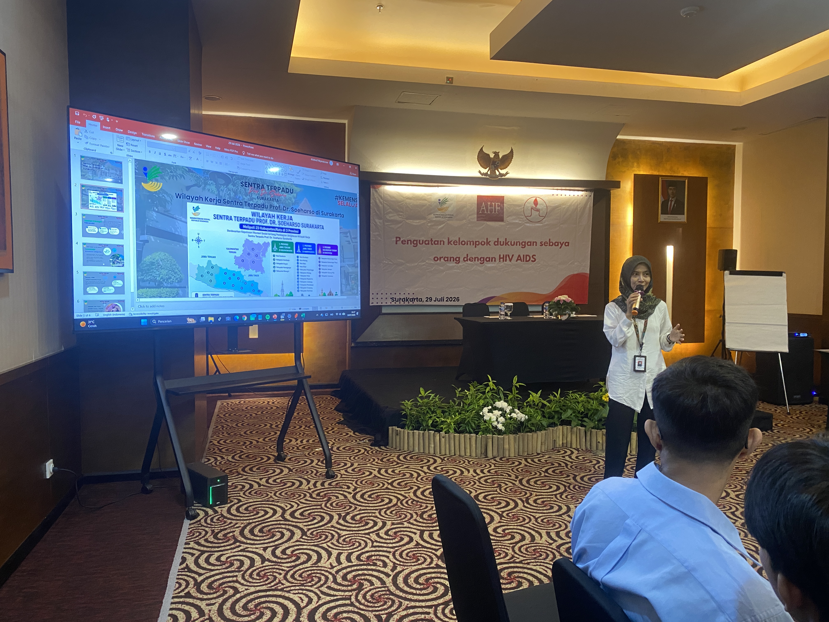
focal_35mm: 26
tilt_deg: -2.5
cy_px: 311
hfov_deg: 67.3
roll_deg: -0.2
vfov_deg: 53.1
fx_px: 623
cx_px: 414
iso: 320
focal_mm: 4.25
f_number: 1.8
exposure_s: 1/50
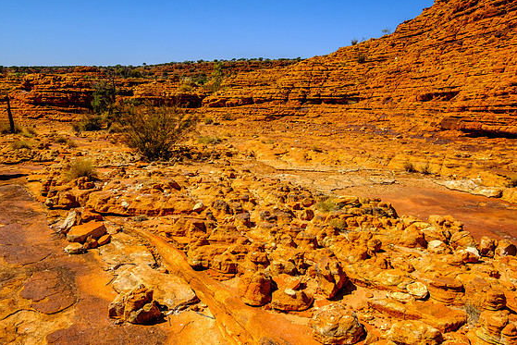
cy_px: 167
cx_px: 264
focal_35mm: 28
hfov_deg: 65.5
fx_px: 402
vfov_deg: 46.4
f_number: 8
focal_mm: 18.2
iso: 200
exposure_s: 1/1250
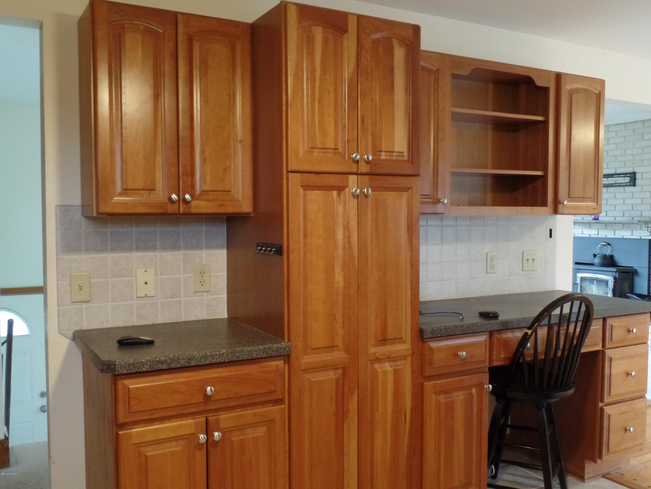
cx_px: 326
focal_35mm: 35
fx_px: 658
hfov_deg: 52.6
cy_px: 244
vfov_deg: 40.7
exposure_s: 1/15
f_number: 3
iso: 480
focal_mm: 6.2
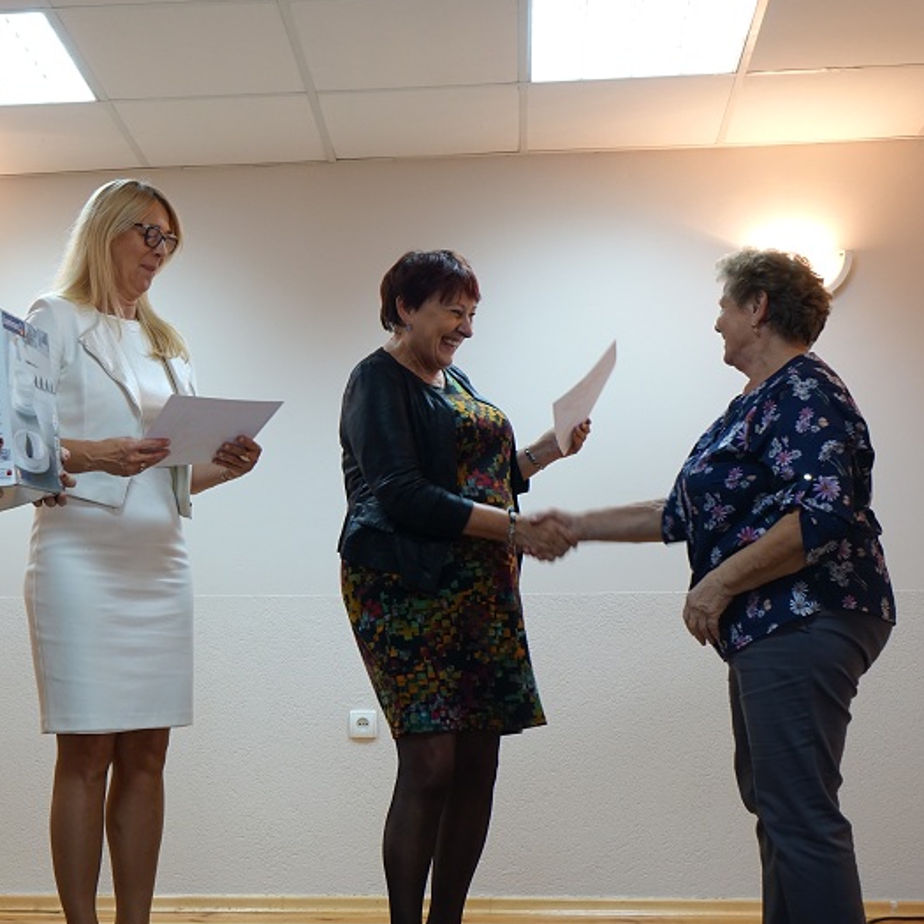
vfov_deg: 30.0
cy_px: 462
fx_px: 1721
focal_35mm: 57
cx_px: 334
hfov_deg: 29.9
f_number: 2.8
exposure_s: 1/50
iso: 400
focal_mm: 16.09
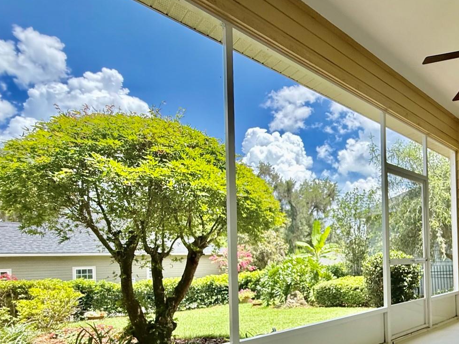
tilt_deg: -0.8
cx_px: 357
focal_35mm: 23
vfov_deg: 56.0
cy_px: 257
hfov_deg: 68.0
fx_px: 305
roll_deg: +0.9
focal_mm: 2.22
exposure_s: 1/222
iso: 64
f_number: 2.2
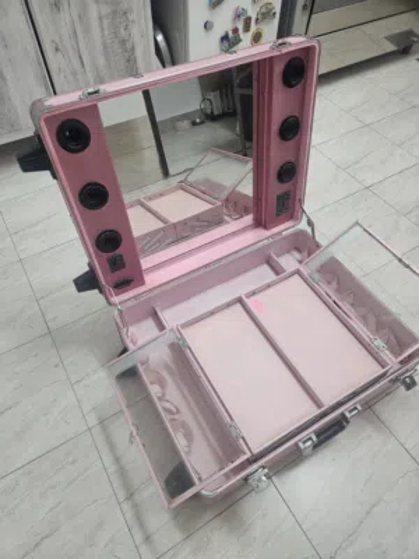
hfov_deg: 58.9
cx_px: 210
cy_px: 280
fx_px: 371
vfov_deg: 73.9
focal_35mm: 23
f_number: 1.8
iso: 500
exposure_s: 1/100
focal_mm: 5.4
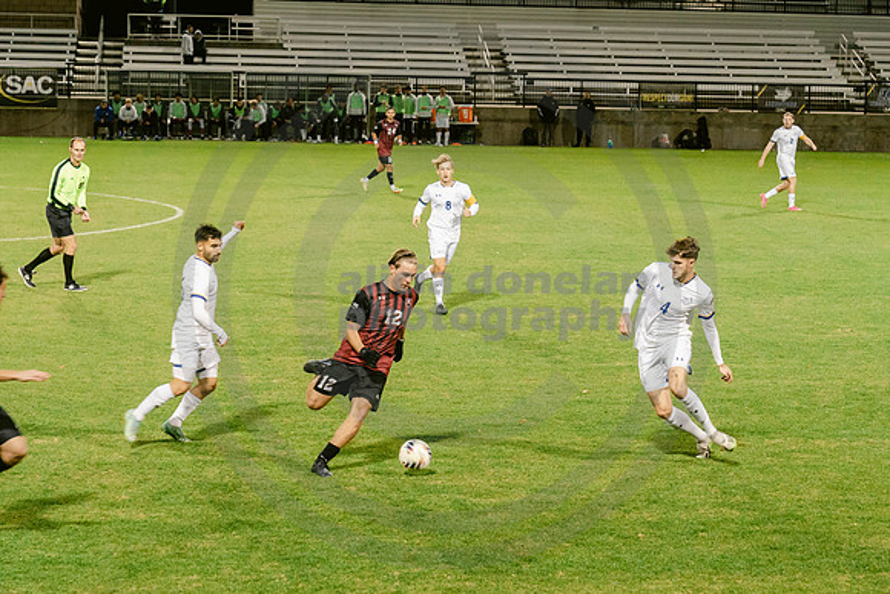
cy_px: 321
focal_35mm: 111
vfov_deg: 12.4
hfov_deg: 18.4
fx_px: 2744
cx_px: 589
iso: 2000
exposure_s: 1/200
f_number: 4.5
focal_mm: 70
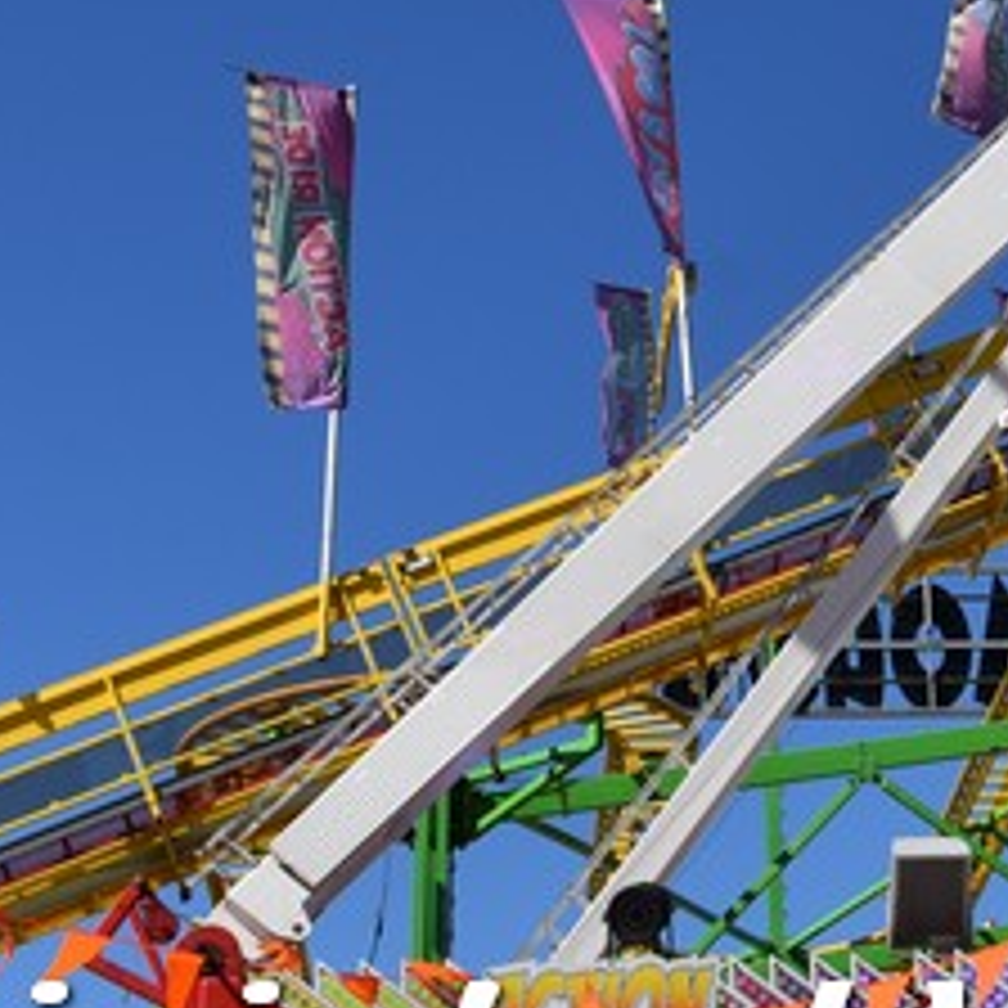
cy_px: -7
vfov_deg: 20.4
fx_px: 2701
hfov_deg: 20.1
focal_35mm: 82
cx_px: 1120
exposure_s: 1/500
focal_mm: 18
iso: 160
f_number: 8
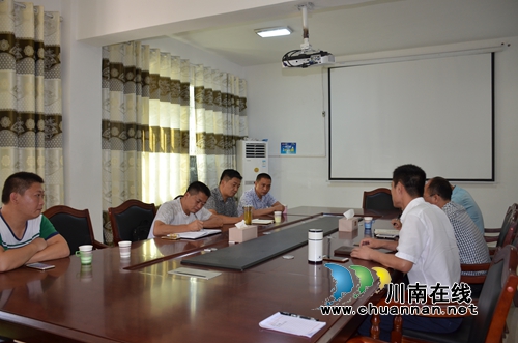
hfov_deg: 62.0
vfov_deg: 43.4
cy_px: 172
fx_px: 431
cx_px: 259
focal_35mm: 30
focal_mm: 20
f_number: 3.5
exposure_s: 1/60
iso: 400
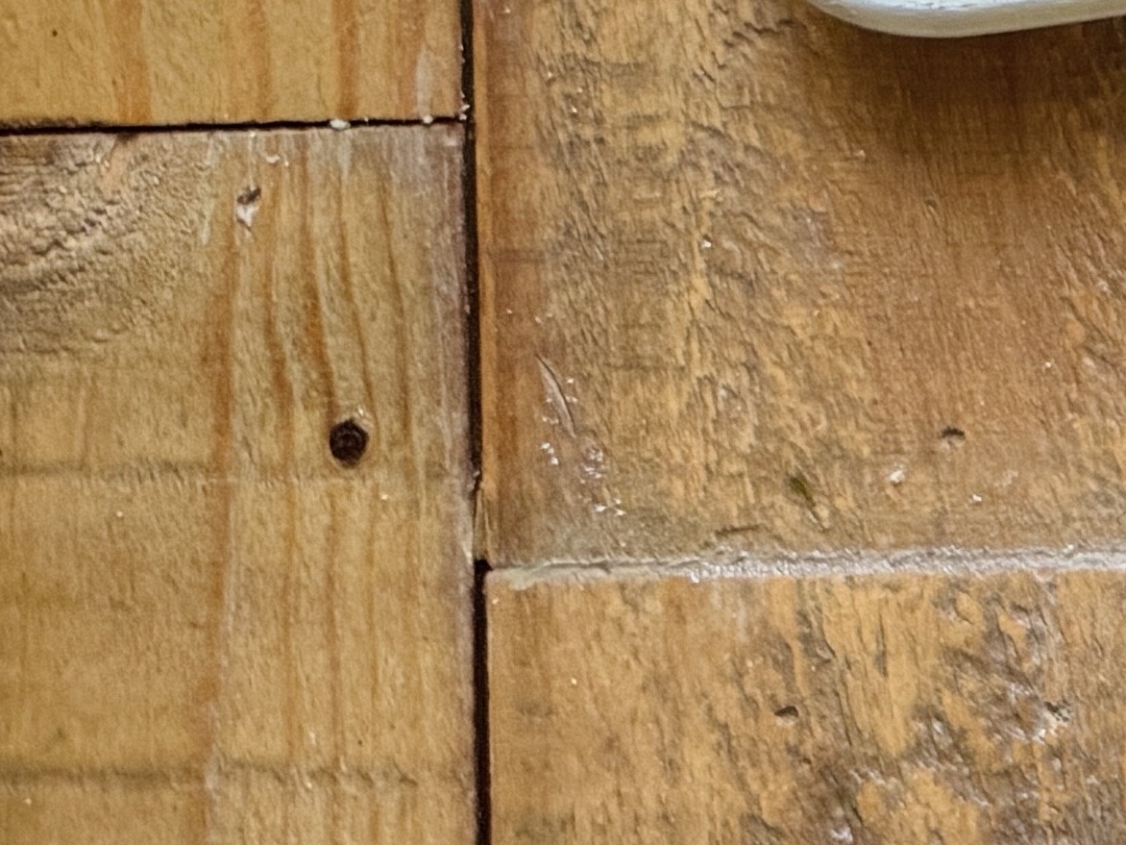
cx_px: 2549
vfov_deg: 11.9
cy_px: -518
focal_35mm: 117
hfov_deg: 13.3
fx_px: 3806
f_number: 1.78
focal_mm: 6.76
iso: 320
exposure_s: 1/60
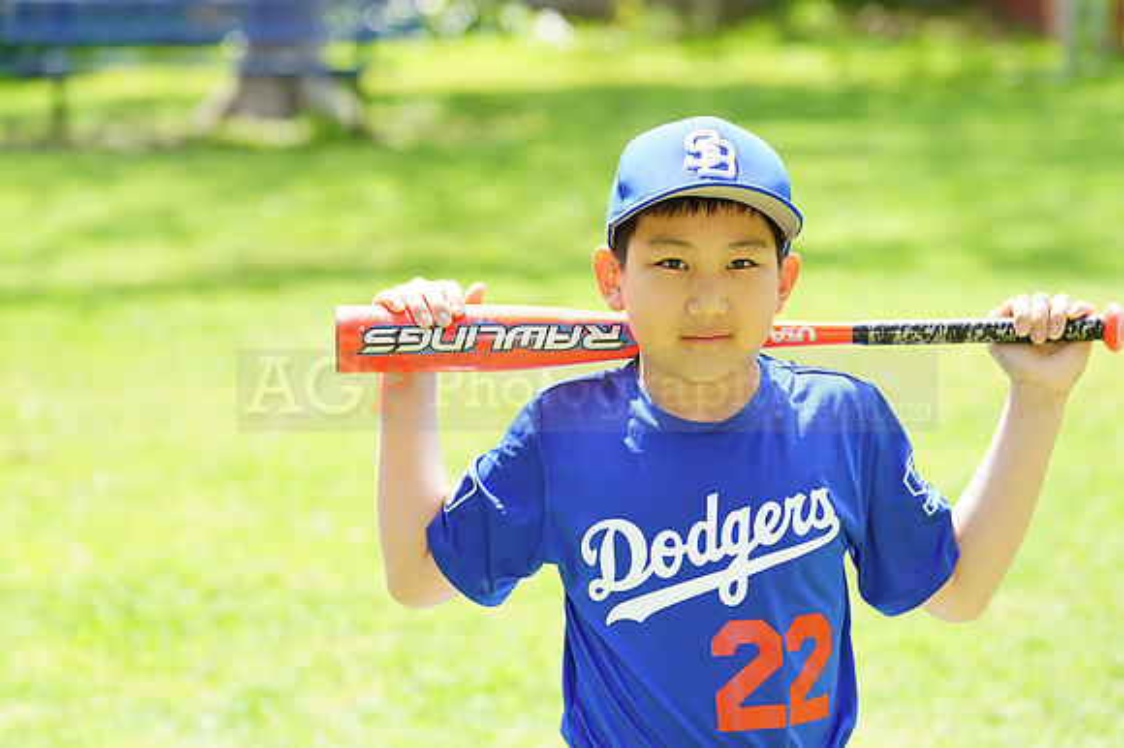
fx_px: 5929
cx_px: 562
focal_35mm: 190
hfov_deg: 10.8
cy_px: 374
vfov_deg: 7.2
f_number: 6.3
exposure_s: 1/200
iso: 200
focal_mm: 190
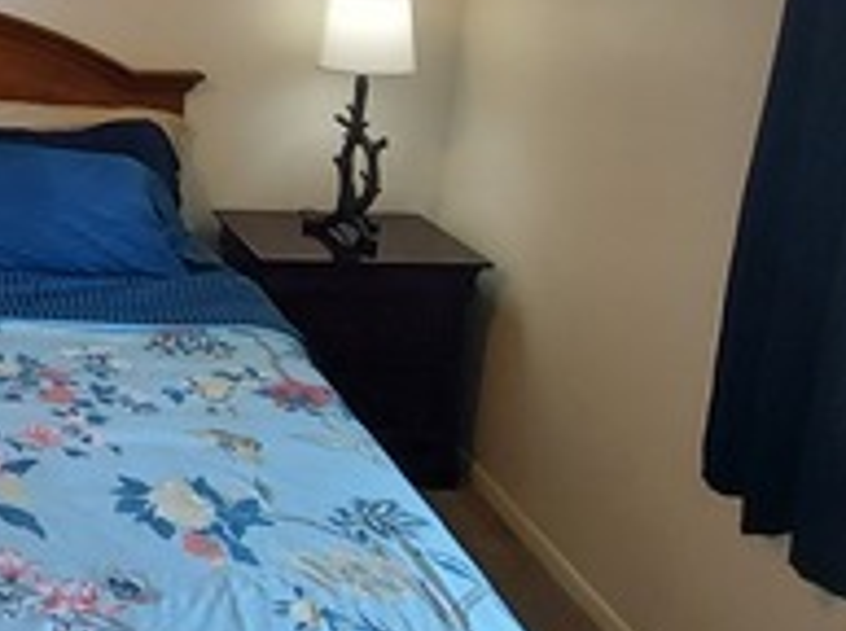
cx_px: -186
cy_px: 70
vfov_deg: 30.7
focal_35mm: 45
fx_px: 1098
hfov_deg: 33.6
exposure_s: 1/60
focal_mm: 1.74
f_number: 2.2
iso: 100
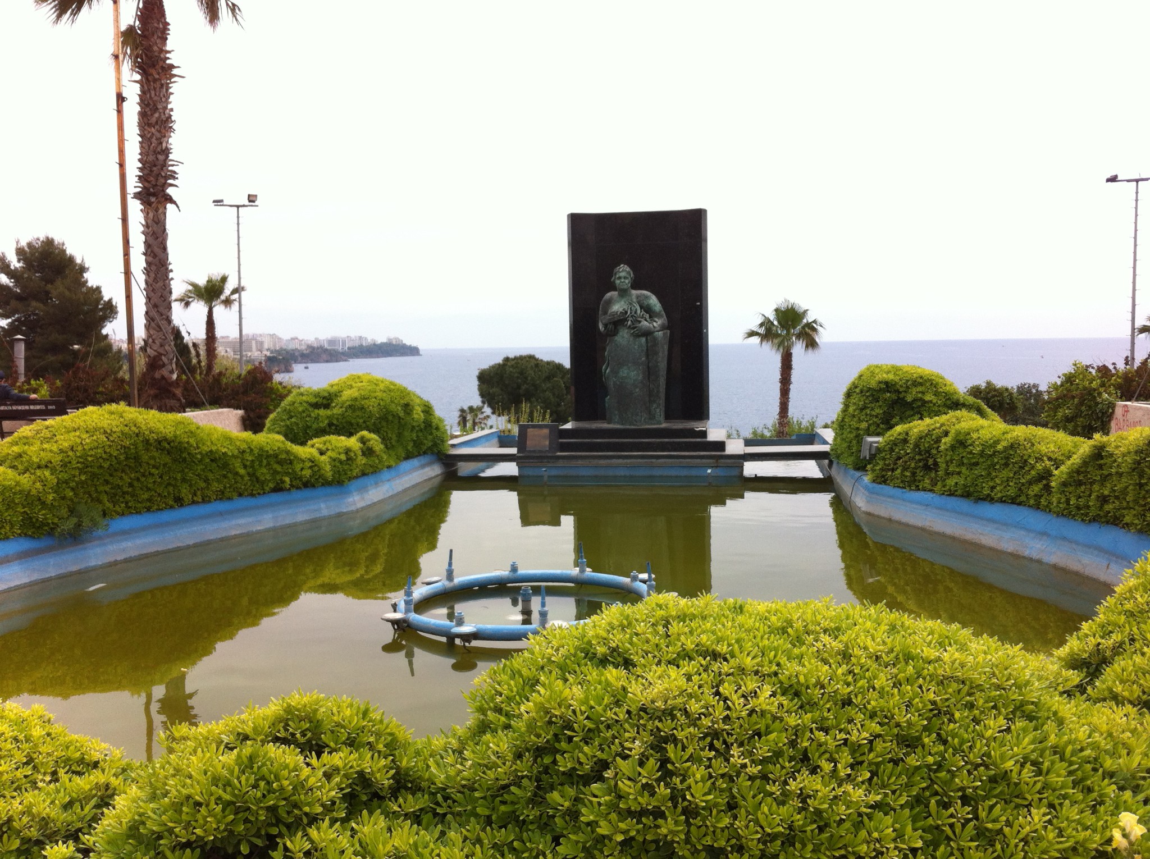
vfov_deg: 40.6
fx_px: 1161
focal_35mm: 35
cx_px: 575
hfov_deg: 52.7
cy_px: 430
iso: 80
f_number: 2.8
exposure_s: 1/1005
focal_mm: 3.85
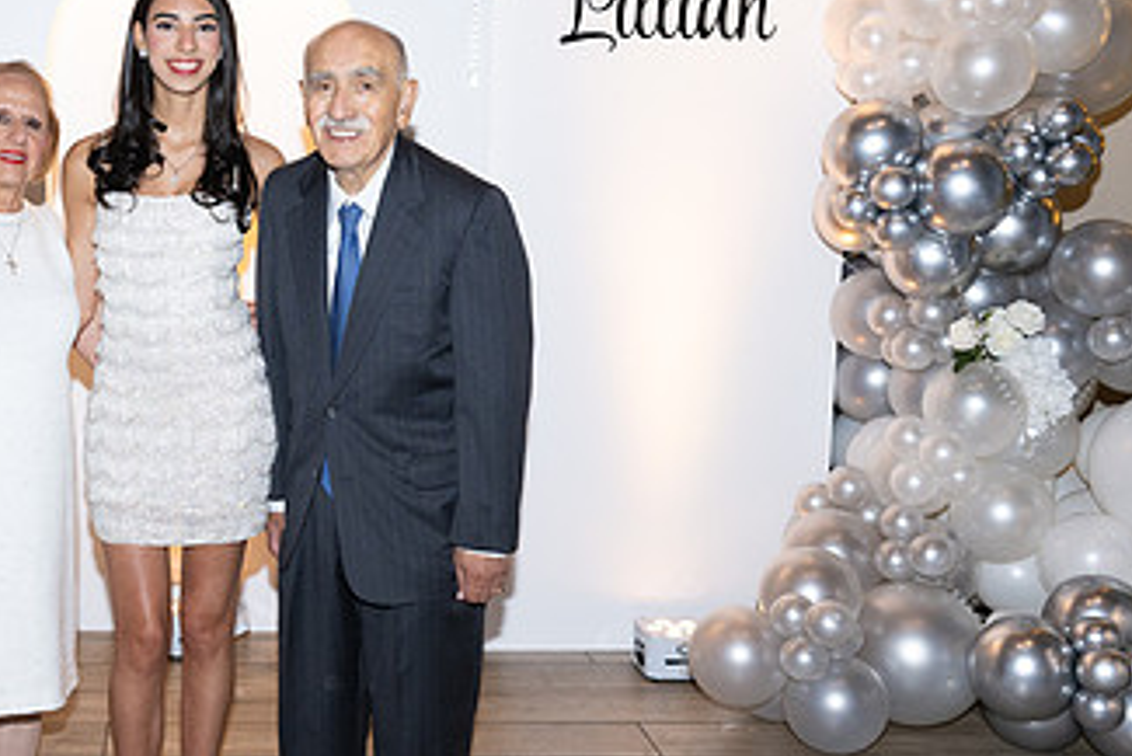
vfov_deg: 27.0
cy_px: 375
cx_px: 230
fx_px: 1573
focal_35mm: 50
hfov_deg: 38.2
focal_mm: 28
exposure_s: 1/80
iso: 1000
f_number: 5.6
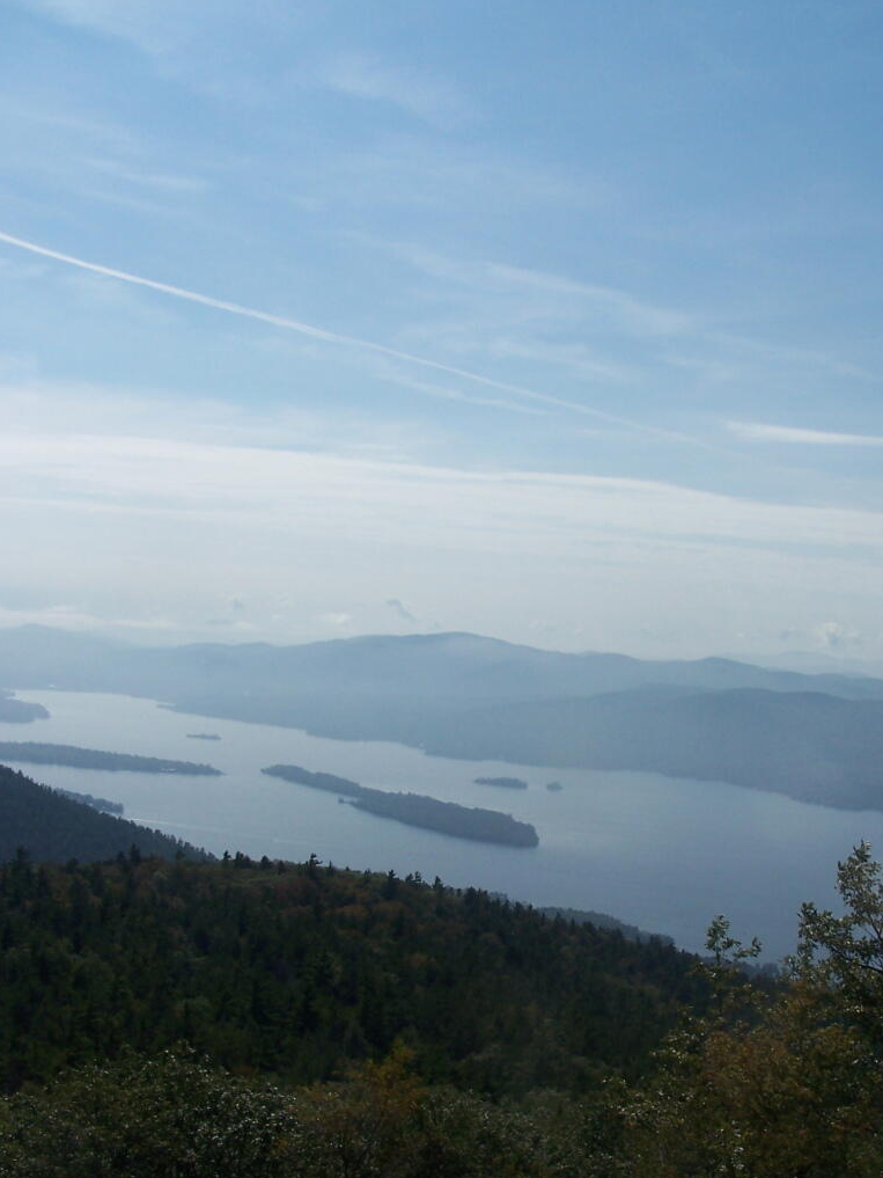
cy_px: 771
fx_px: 1734
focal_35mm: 51
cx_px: 584
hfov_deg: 28.4
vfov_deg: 37.1
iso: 80
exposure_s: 1/1250
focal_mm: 6.3
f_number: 5.6
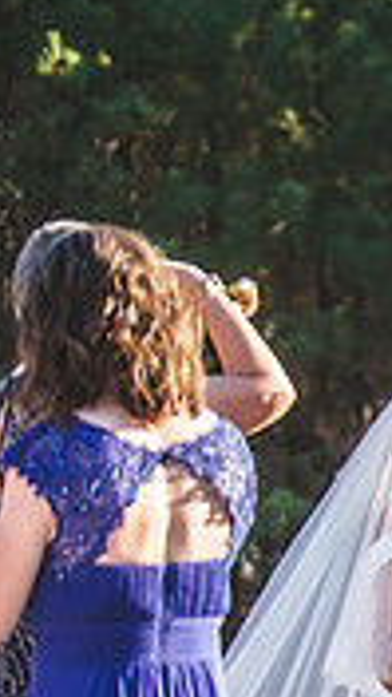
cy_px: 588
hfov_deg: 4.7
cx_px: 1120
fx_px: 4583
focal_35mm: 248
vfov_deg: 8.7
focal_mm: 70
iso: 200
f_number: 2.8
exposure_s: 1/800
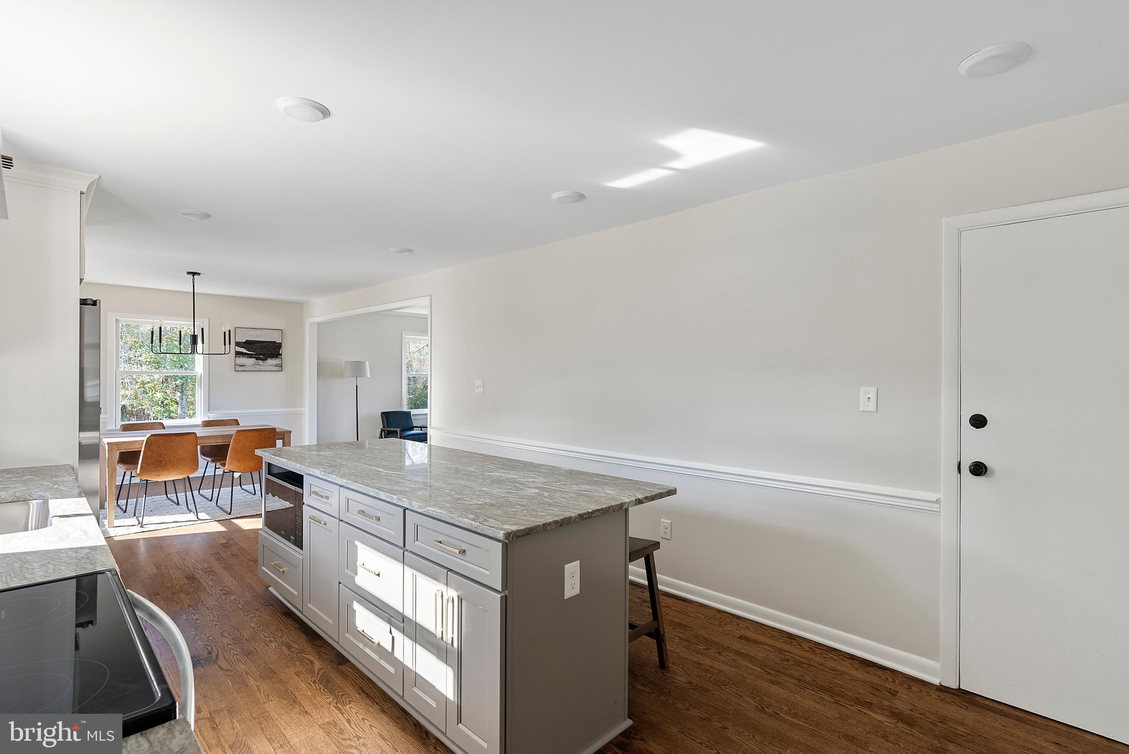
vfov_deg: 70.5
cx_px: 564
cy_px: 377
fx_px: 533
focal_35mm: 17
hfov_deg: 93.2
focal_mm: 17
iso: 800
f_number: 8
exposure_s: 1/10
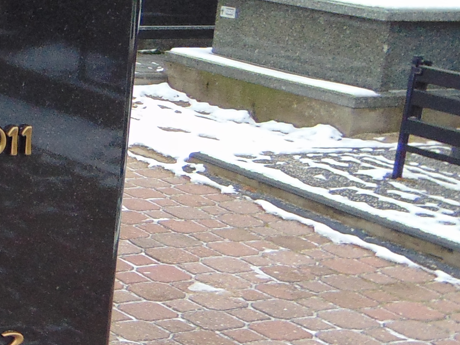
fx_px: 1355
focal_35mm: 102
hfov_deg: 17.4
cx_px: -219
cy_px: 163
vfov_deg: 14.5
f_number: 3
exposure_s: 1/50
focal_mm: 4.5
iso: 80
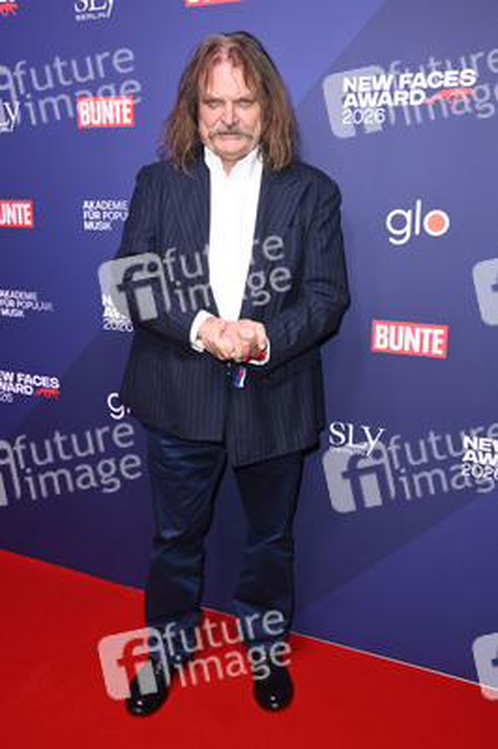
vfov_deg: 54.5
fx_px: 727
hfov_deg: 37.8
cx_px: 249
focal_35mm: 35
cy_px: 374
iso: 1250
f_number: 5.6
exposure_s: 1/250
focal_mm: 35
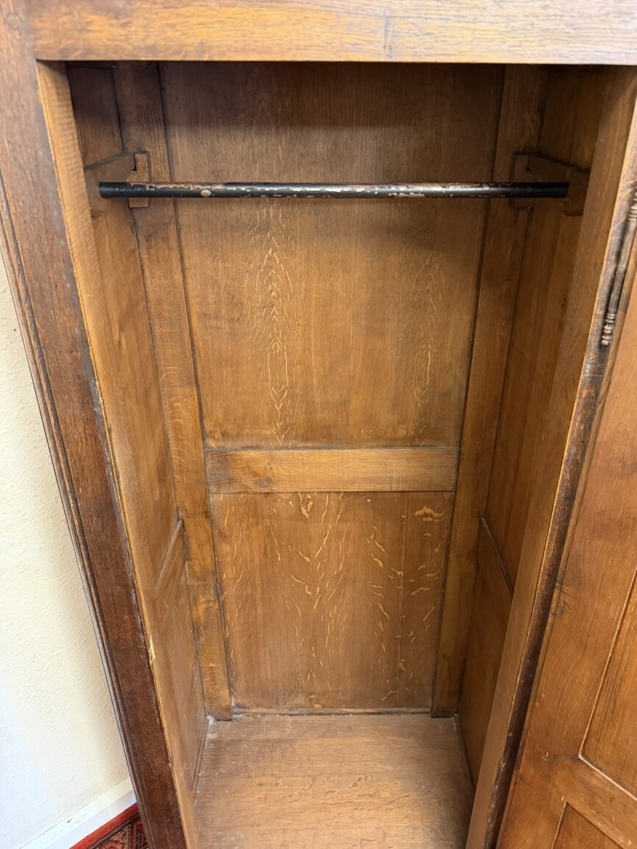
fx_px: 613
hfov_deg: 54.9
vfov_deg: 69.4
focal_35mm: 25
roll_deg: -1.1
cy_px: 419
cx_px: 331
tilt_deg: -28.1
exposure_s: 1/33
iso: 640
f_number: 1.78
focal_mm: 6.76
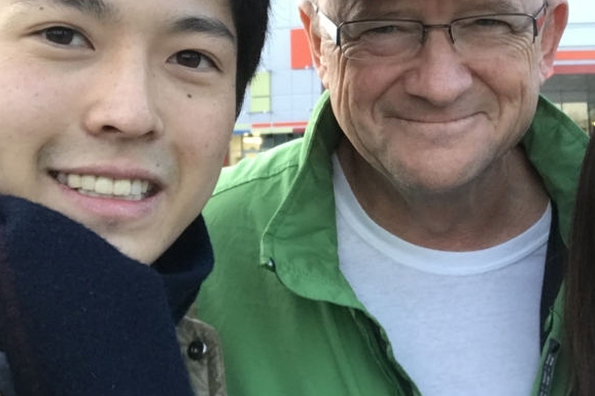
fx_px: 975
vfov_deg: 22.7
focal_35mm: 59
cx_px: 433
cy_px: 86
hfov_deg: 33.4
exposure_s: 1/30
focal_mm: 2.87
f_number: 2.2
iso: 50
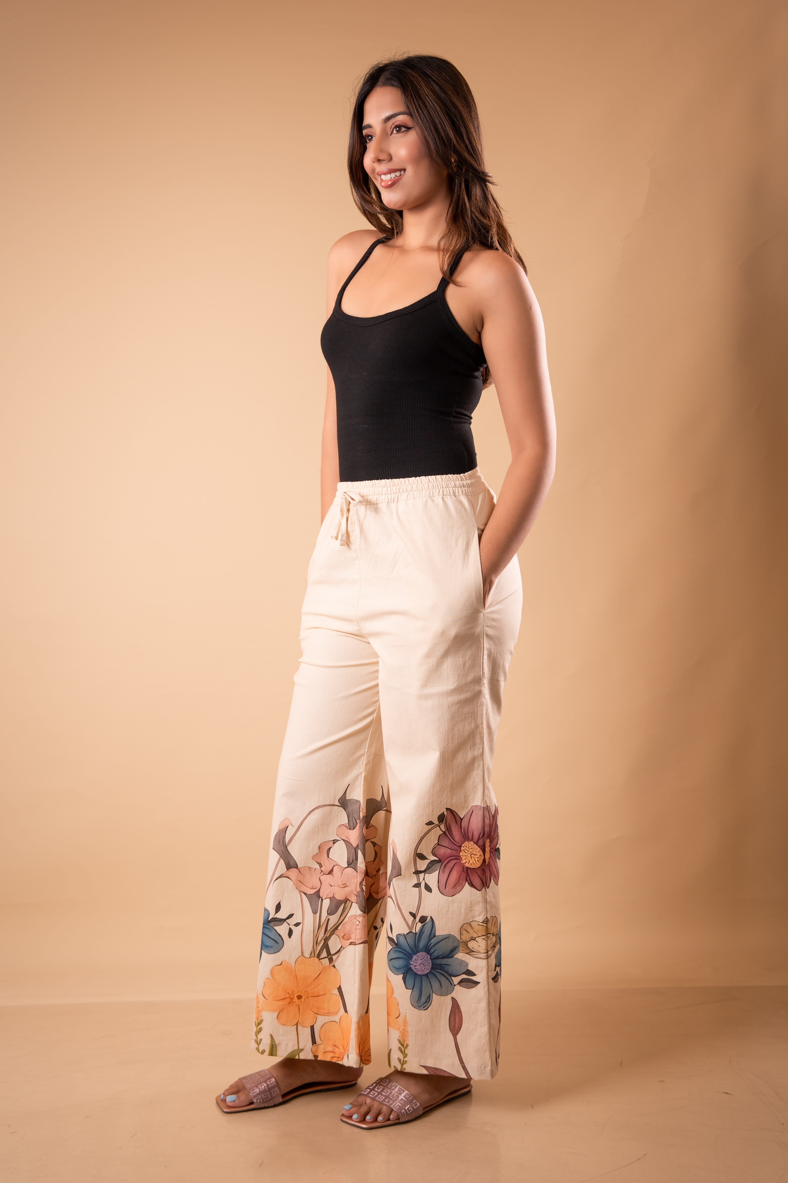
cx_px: 394
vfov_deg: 49.6
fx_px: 1280
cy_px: 592
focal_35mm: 39
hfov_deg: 34.2
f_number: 2.8
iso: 160
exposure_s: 1/200
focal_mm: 39
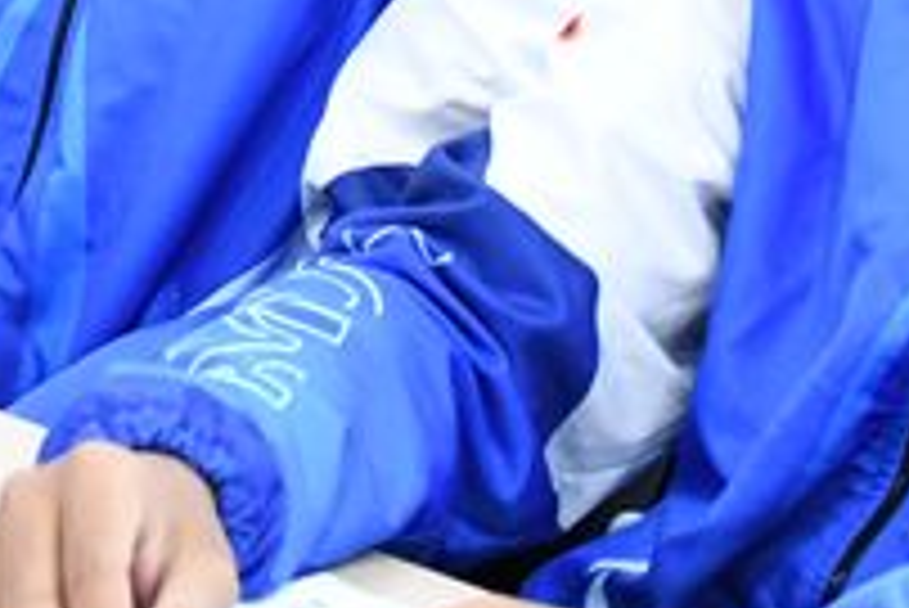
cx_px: -130
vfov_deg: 6.8
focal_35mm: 198
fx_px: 5003
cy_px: -304
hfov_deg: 10.2
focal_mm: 26
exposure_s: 1/100
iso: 3200
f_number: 3.8
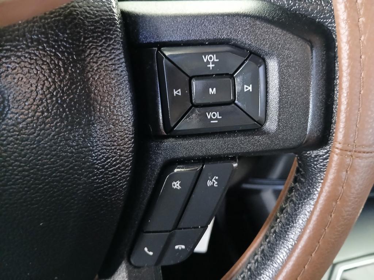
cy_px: 140
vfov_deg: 53.1
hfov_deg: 67.3
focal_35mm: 26
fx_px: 281
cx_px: 187
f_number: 1.8
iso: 1250
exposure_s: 1/15
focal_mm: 3.98
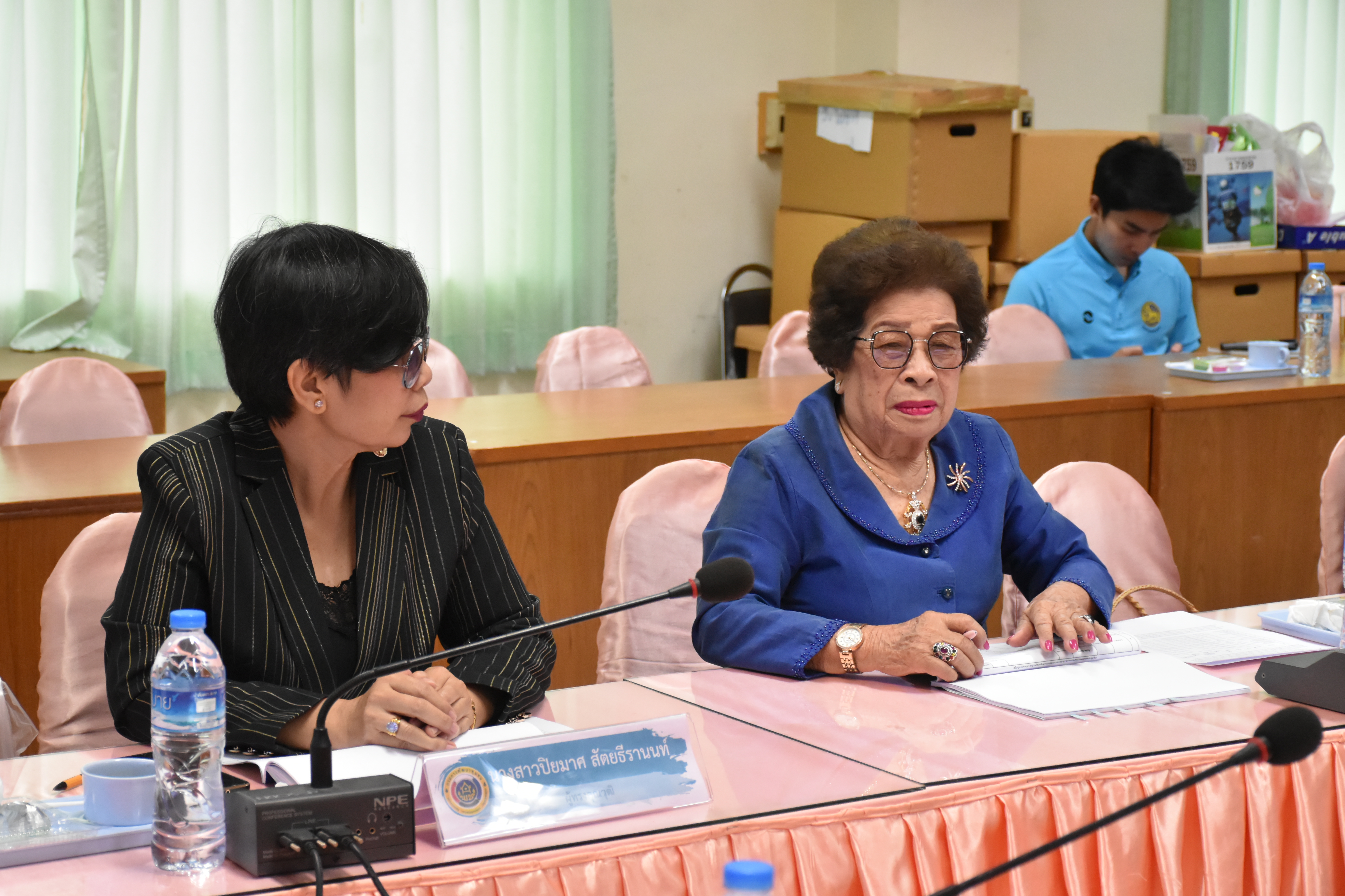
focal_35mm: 78
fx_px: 2914
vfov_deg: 17.5
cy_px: 448
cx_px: 672
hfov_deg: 26.0
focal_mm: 52
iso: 3200
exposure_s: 1/160
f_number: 6.3
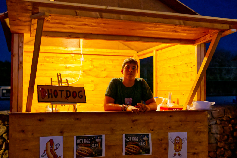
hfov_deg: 43.6
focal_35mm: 45
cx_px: 118
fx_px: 296
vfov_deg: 29.9
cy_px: 79
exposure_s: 1/160
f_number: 2.2
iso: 6400
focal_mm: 30
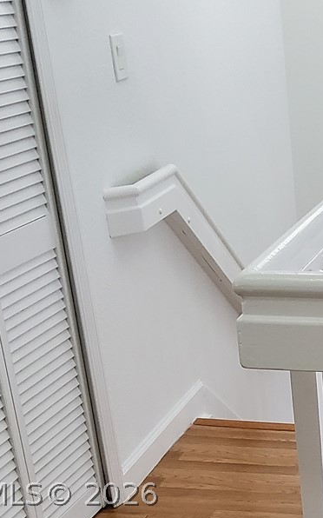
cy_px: 494
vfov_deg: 26.6
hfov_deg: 16.6
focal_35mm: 74
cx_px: 424
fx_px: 1043
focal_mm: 3.08
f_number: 2
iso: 200
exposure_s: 1/120
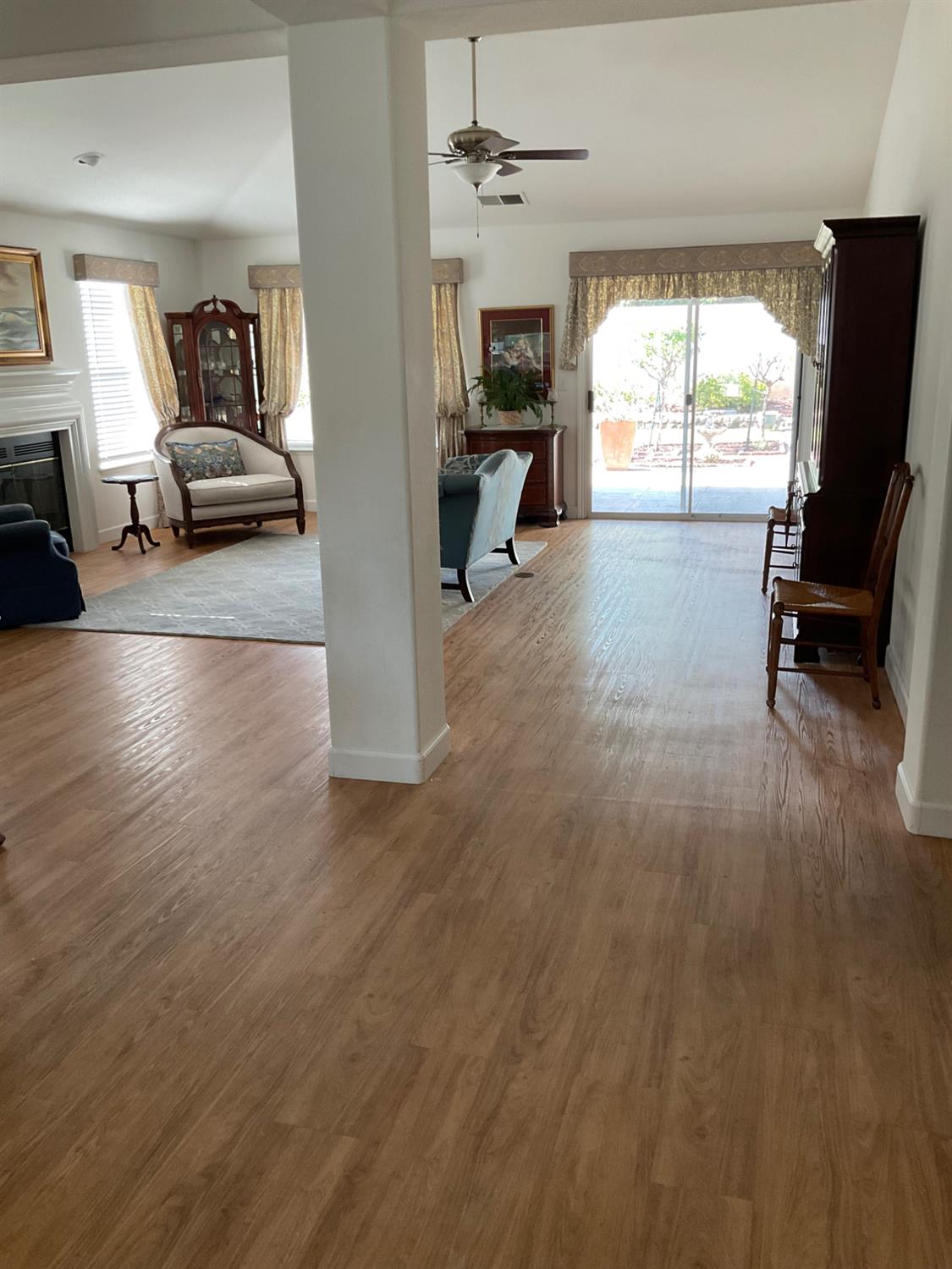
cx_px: 476
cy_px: 634
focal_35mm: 29
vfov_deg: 61.7
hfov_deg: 48.2
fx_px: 1063
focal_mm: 3
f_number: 1.8
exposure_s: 1/60
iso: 64
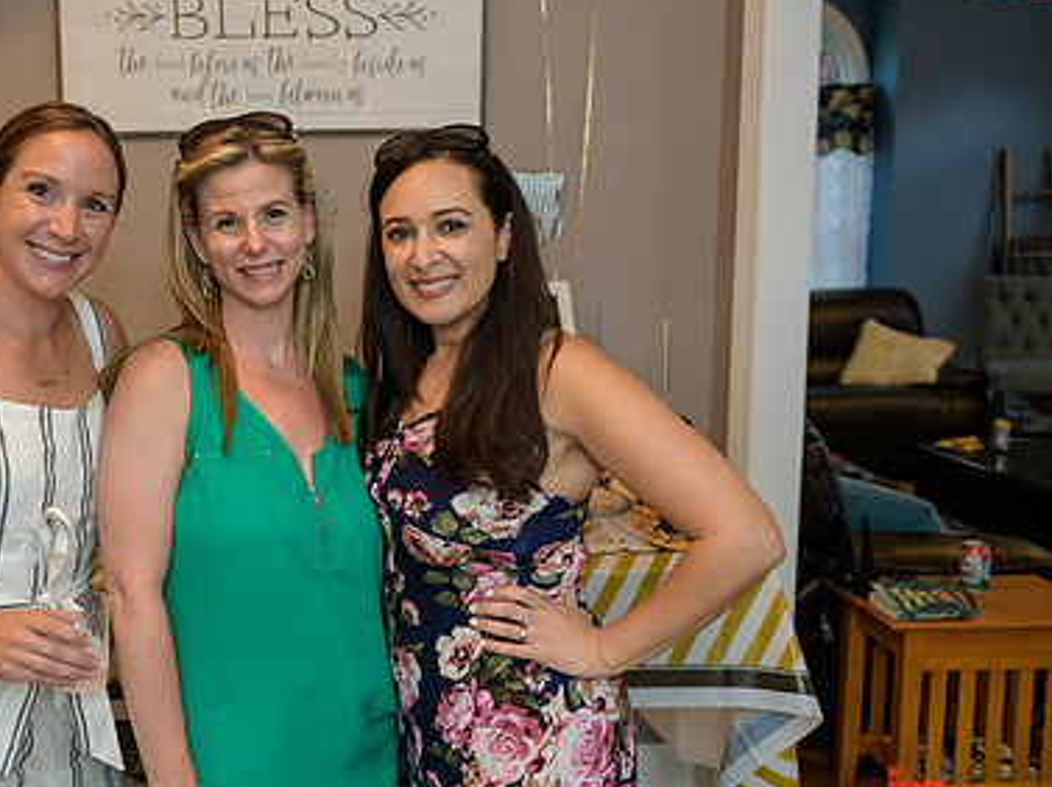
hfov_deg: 45.4
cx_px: 276
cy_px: 373
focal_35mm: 40
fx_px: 1214
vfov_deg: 35.9
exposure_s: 1/125
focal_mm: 27
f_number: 3.2
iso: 1250
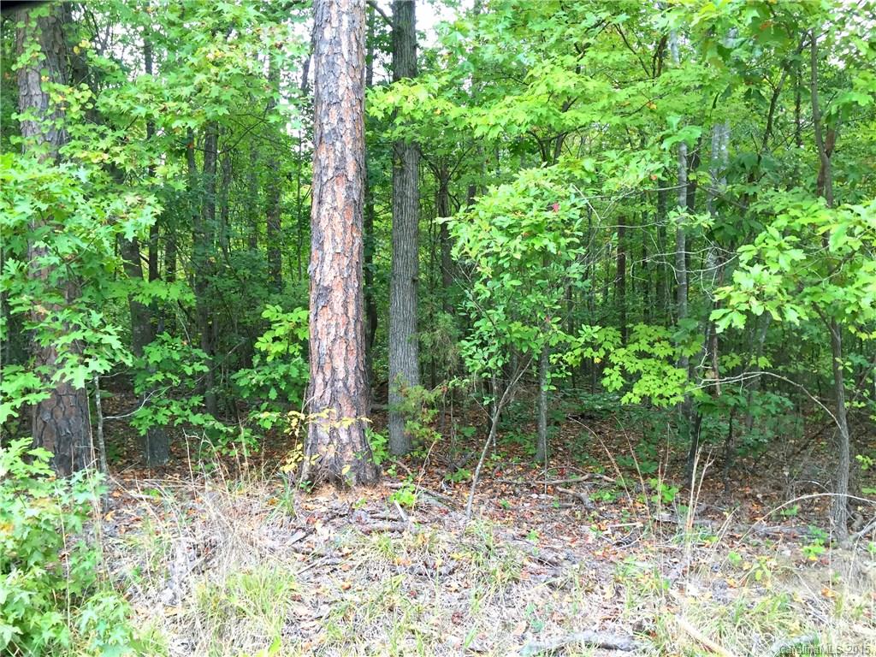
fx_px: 734
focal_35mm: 29
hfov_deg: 61.7
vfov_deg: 48.2
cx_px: 438
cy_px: 328
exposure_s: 1/40
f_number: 2.2
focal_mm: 4.15
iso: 32
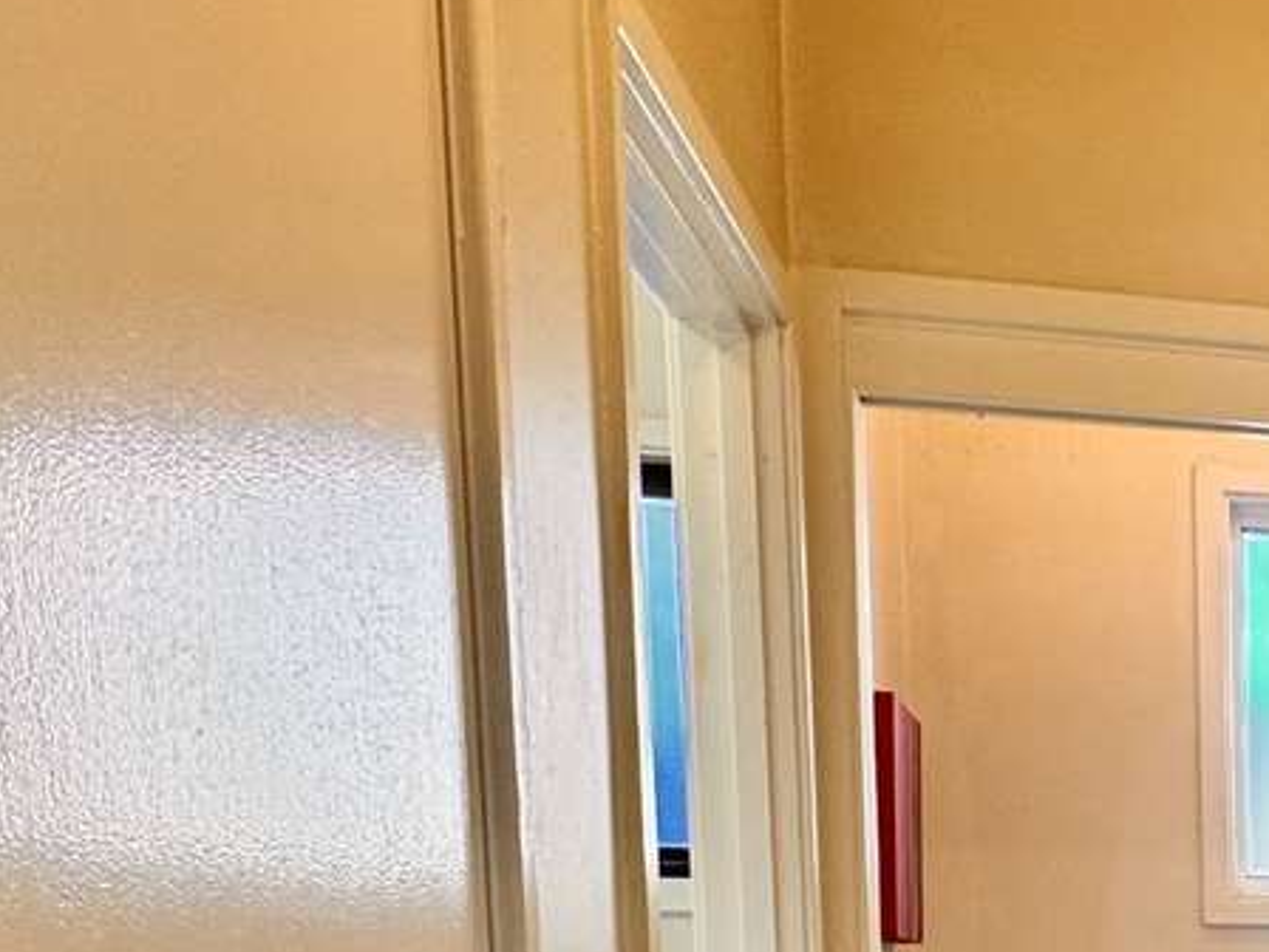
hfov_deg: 25.7
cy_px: 1224
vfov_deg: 22.0
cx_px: 1804
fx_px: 2200
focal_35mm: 60
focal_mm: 2.22
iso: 125
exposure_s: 1/100
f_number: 2.2
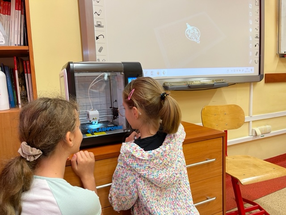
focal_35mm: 26
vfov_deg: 53.1
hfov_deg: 67.3
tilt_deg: -6.5
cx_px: 143
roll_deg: +2.5
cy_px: 108
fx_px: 215
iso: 80
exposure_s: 1/50
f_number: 1.6
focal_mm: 5.1
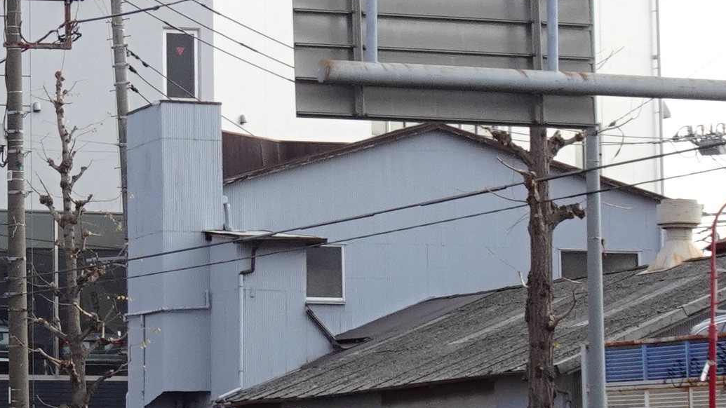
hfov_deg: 12.6
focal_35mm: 169
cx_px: 27
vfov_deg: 7.2
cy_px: 231
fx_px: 3253
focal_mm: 7.29
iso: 100
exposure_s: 1/320
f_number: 4.5
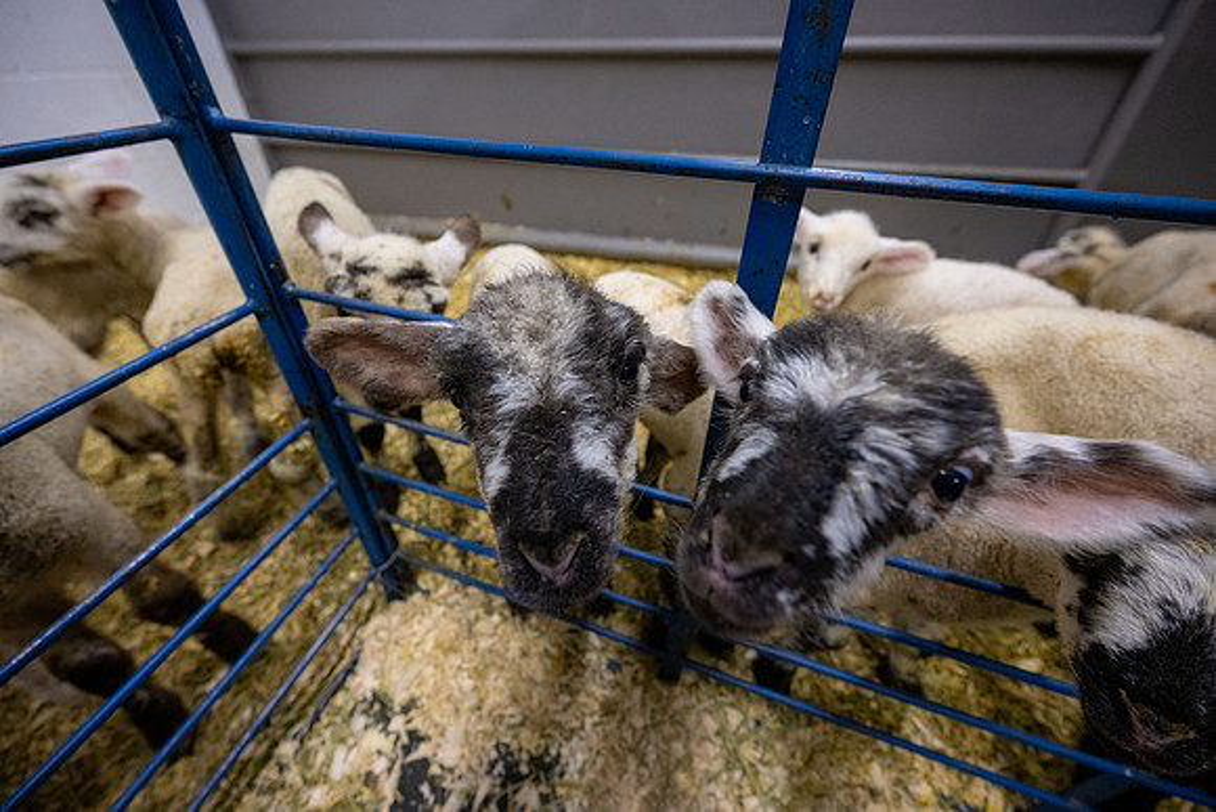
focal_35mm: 14
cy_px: 406
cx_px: 608
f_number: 4
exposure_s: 1/200
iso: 3200
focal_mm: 14
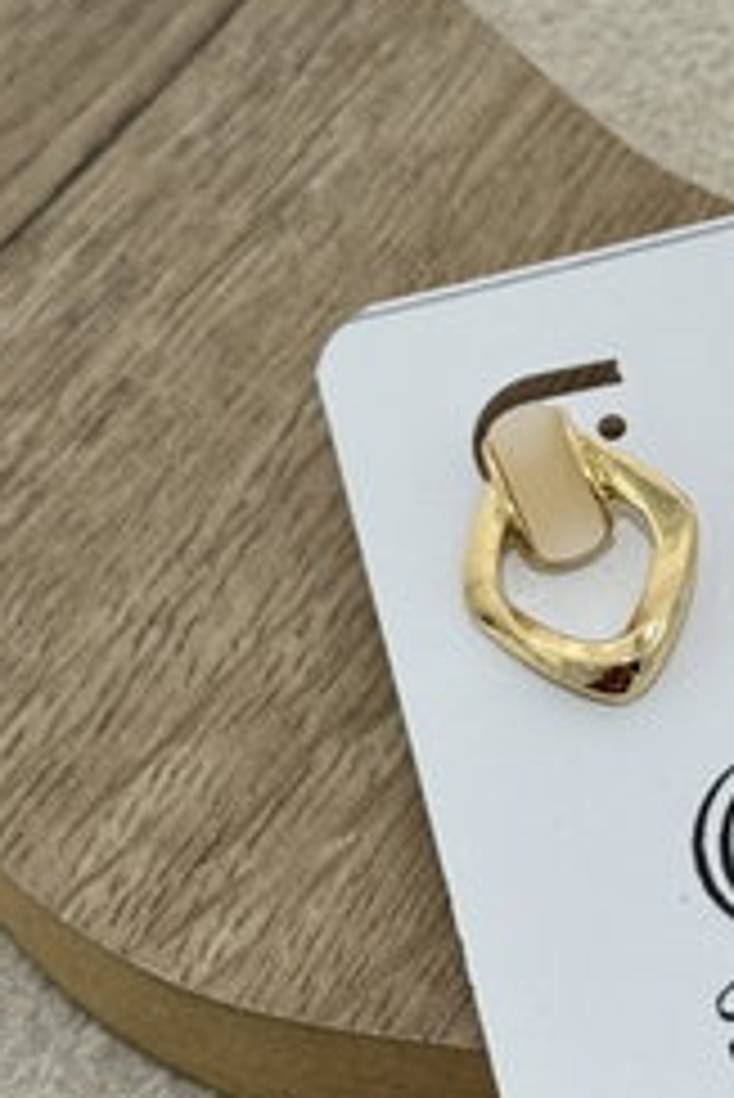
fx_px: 3329
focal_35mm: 109
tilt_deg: -51.8
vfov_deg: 18.7
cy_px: 452
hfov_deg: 12.3
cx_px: 842
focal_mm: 6.76
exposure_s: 1/100
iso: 125
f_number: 1.78
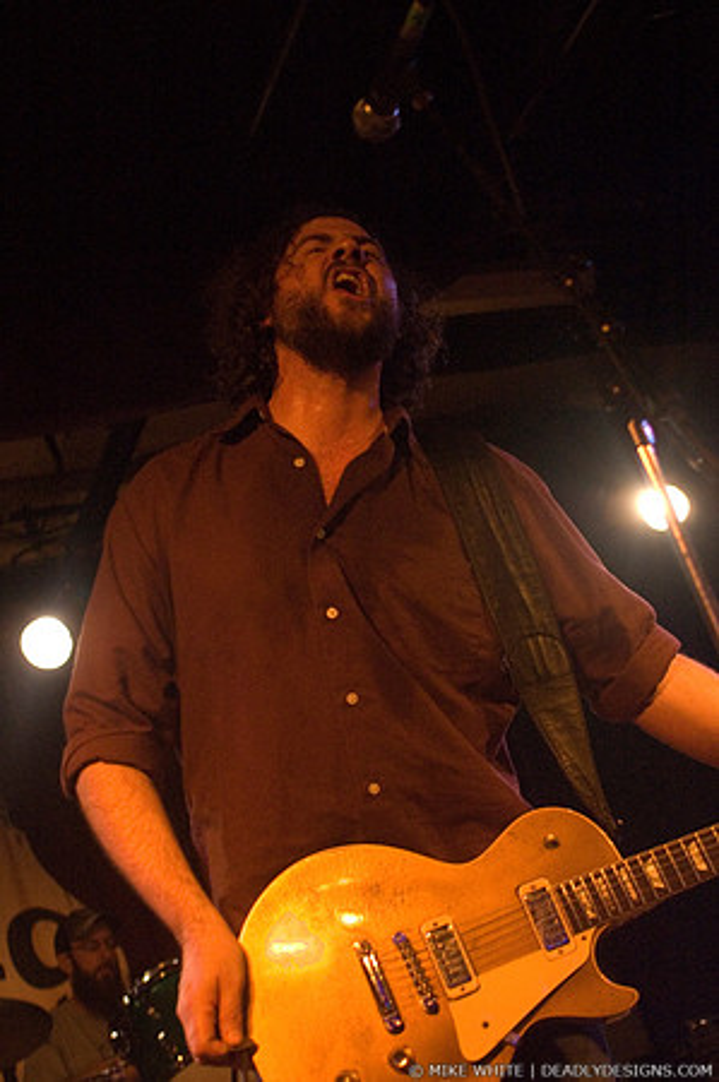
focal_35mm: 52
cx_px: 360
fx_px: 1576
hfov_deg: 25.7
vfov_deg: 37.9
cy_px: 541
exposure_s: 1/50
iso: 1600
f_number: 2.8
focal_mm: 35
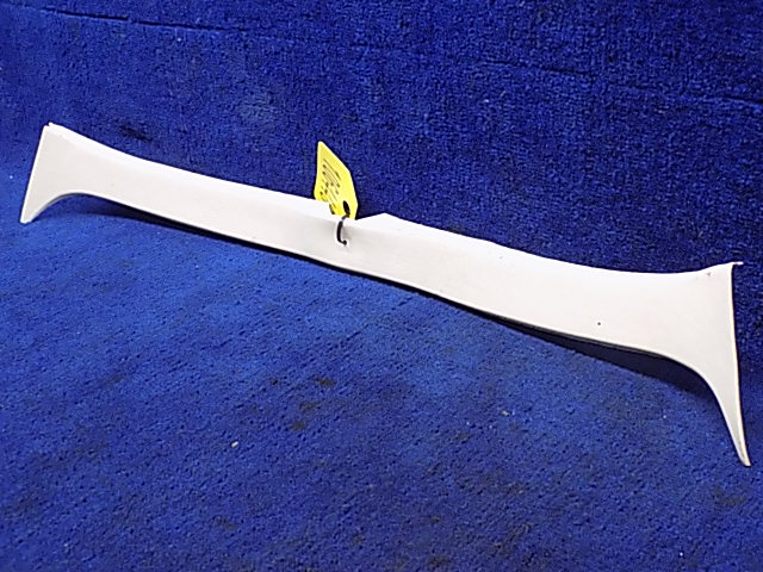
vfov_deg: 31.5
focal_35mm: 46
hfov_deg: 41.2
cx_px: 382
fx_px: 1014
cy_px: 286
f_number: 3.7
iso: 400
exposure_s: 1/15
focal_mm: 8.1
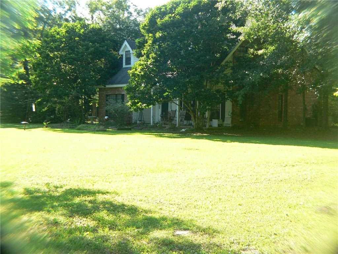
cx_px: 169
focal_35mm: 79
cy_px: 127
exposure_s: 1/80
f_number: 4
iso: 80
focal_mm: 13.2
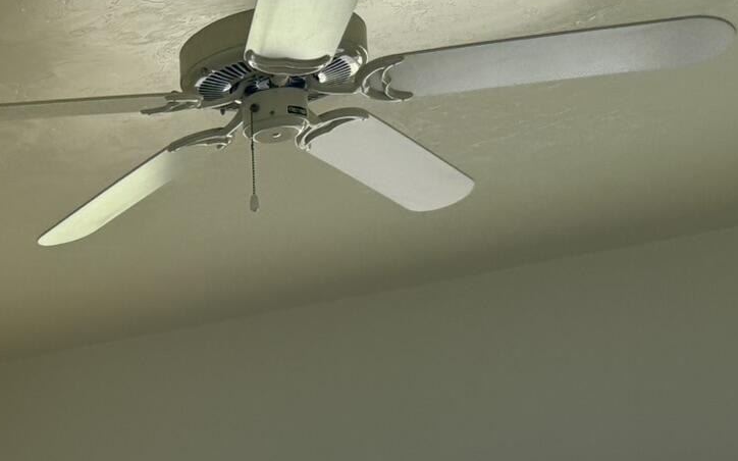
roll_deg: +2.4
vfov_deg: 16.4
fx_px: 1448
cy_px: 708
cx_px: -73
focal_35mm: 72
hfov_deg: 26.4
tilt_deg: -1.2
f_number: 1.78
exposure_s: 1/243
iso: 100
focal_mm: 6.76
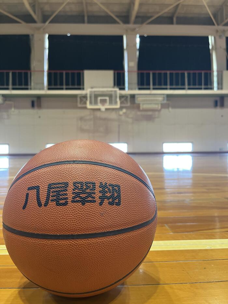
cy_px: 152
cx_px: 114
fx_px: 228
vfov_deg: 67.3
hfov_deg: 53.1
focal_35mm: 26
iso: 125
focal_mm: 5.1
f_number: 1.6
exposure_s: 1/60
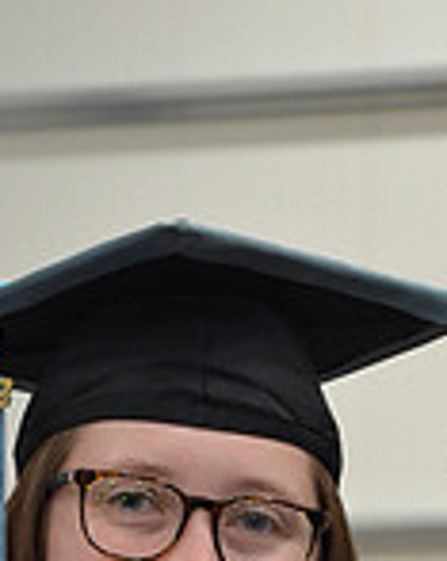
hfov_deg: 5.0
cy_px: 1072
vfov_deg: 6.2
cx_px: 443
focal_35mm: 306
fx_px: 5074
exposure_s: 1/40
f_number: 4.5
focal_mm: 55
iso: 800
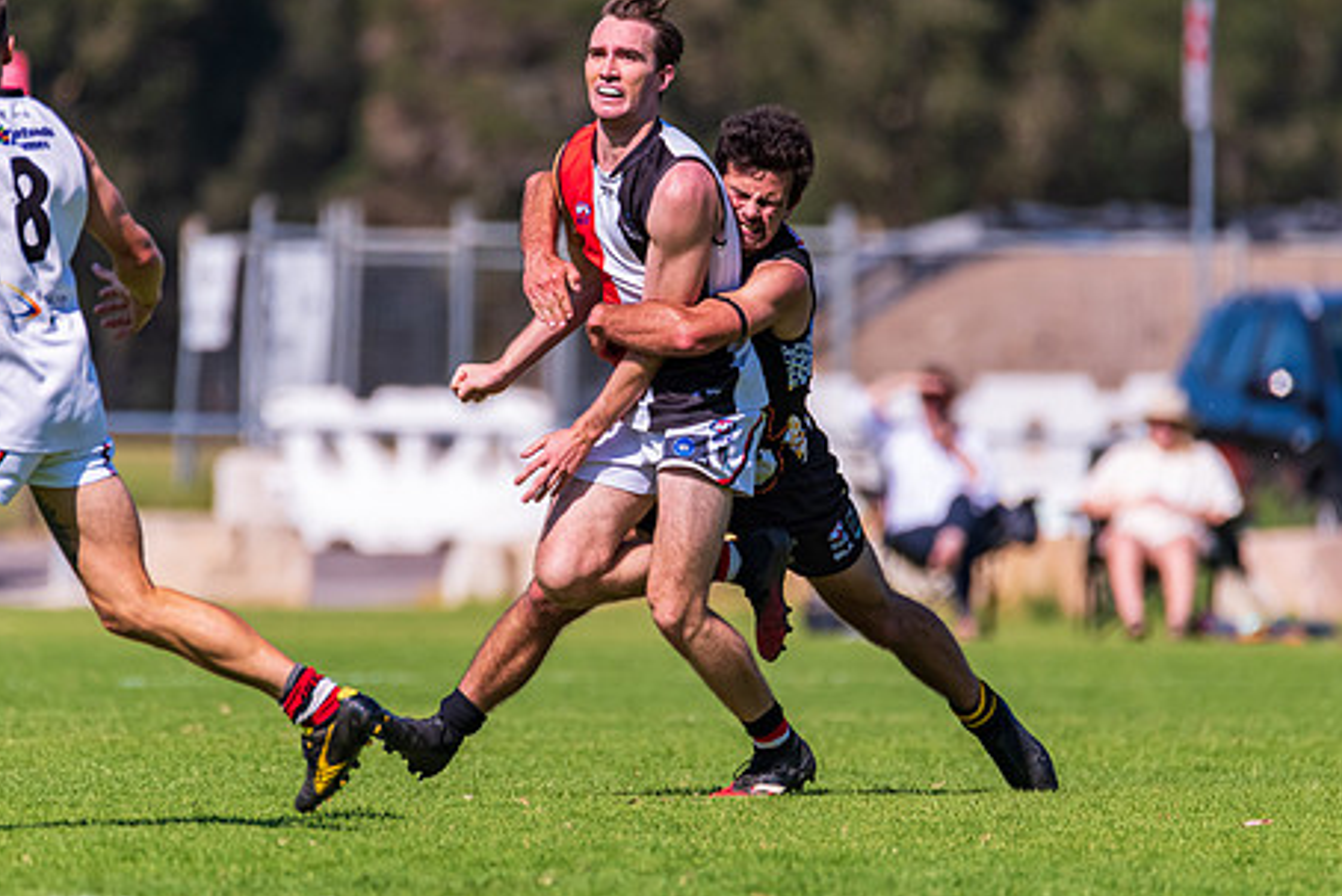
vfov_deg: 1.6
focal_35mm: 856
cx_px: 674
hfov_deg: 2.4
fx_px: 31918
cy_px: 400
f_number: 6.3
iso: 800
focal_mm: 600
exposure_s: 1/4000
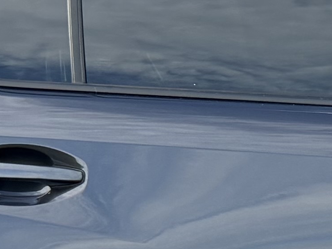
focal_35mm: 184
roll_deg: -1.9
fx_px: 1765
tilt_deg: -6.9
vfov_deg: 8.0
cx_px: 657
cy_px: 263
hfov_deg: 10.0
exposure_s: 1/1410
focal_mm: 6.76
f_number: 1.78
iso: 100
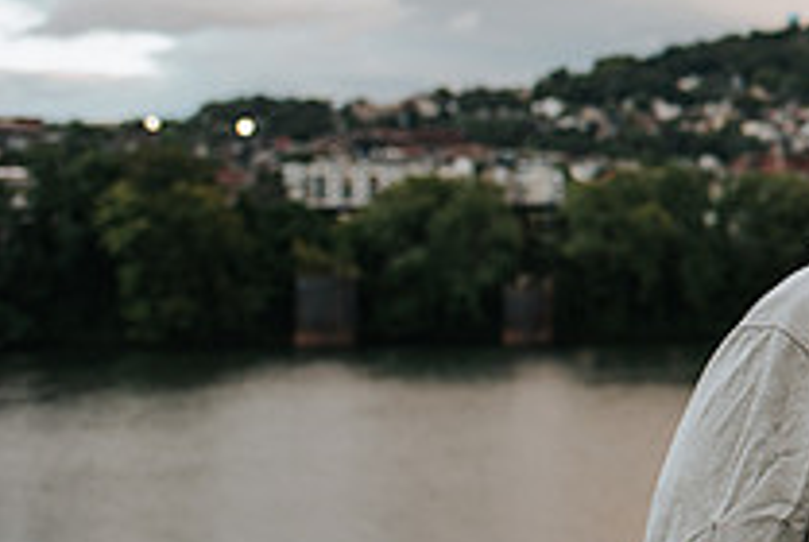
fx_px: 2183
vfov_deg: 14.1
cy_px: 172
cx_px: 1119
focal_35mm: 97
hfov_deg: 19.1
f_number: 3.2
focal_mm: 35
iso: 720
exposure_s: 1/640
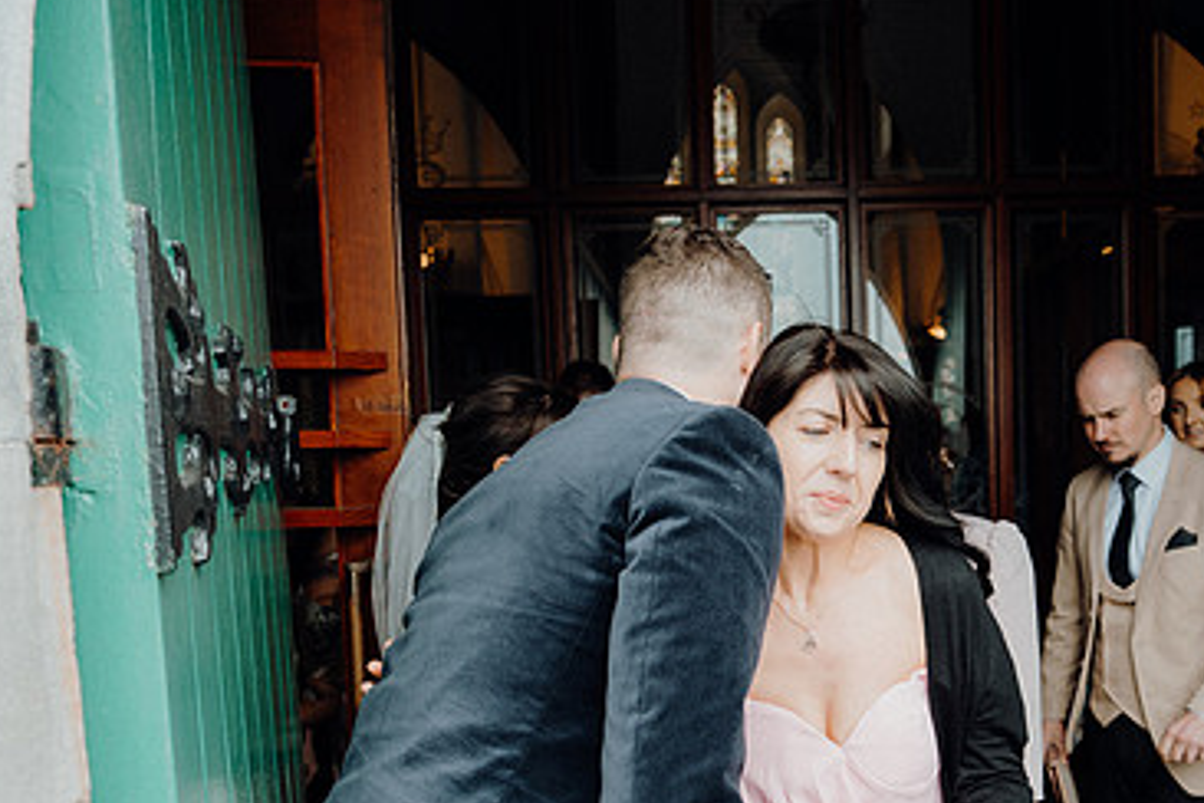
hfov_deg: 49.8
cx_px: 799
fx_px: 1271
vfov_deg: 34.4
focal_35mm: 38
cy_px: 584
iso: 200
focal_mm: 24
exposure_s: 1/200
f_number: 3.5
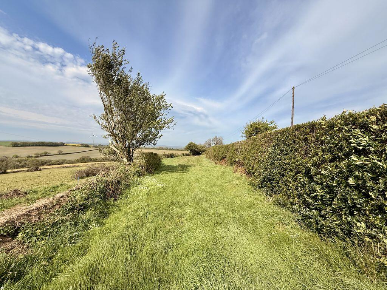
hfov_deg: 102.1
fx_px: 157
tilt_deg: +1.4
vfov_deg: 85.7
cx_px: 194
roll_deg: -1.8
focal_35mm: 14
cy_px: 145
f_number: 2.2
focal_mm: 2.22
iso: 50
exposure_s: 1/2506
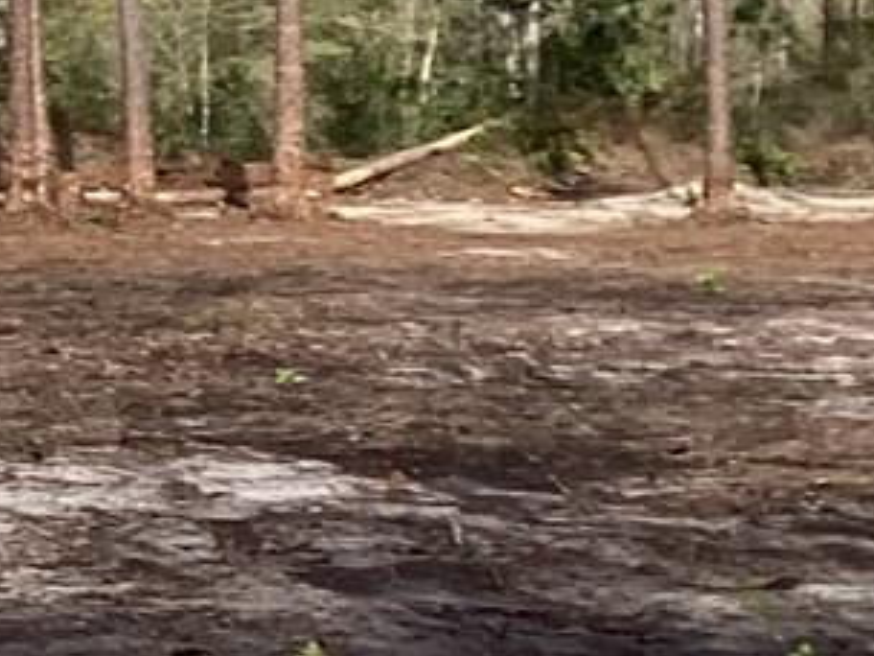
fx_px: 4115
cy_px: 37
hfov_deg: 11.0
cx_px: -874
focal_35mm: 163
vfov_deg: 9.1
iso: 25
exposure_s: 1/1072
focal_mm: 3.3
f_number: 2.4
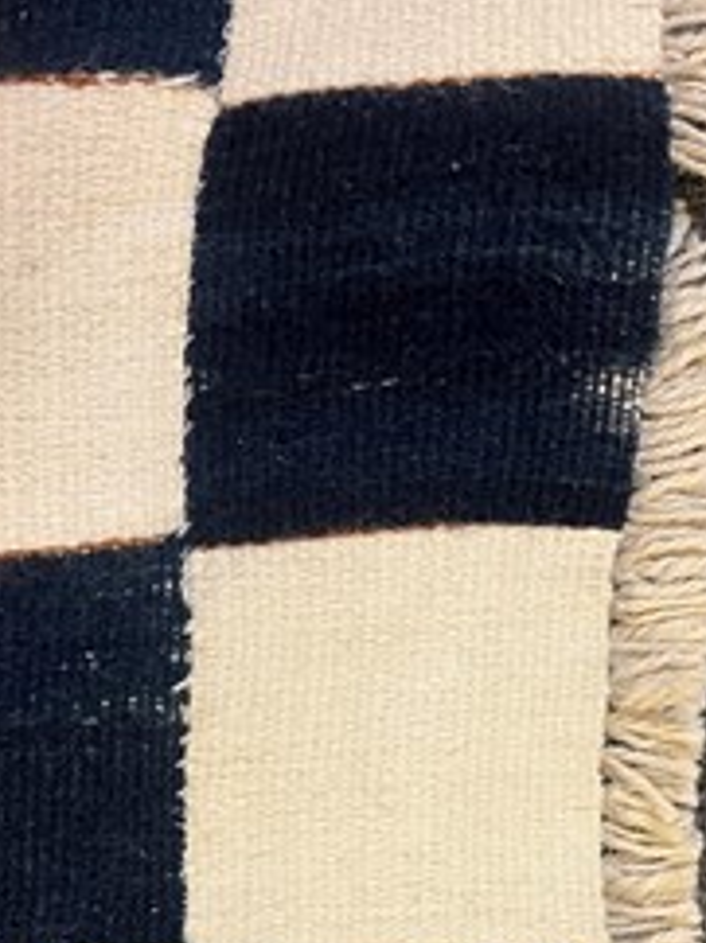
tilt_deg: -87.0
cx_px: 371
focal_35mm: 43
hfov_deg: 33.5
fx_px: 1171
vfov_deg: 41.7
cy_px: 772
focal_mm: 5.1
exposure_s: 1/50
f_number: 1.6
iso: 200
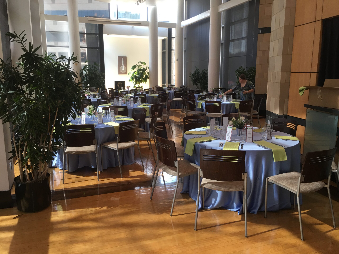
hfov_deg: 61.7
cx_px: 170
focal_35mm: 29
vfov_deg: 48.2
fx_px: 284
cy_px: 127
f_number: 2.2
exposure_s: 1/30
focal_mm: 4.15
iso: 25
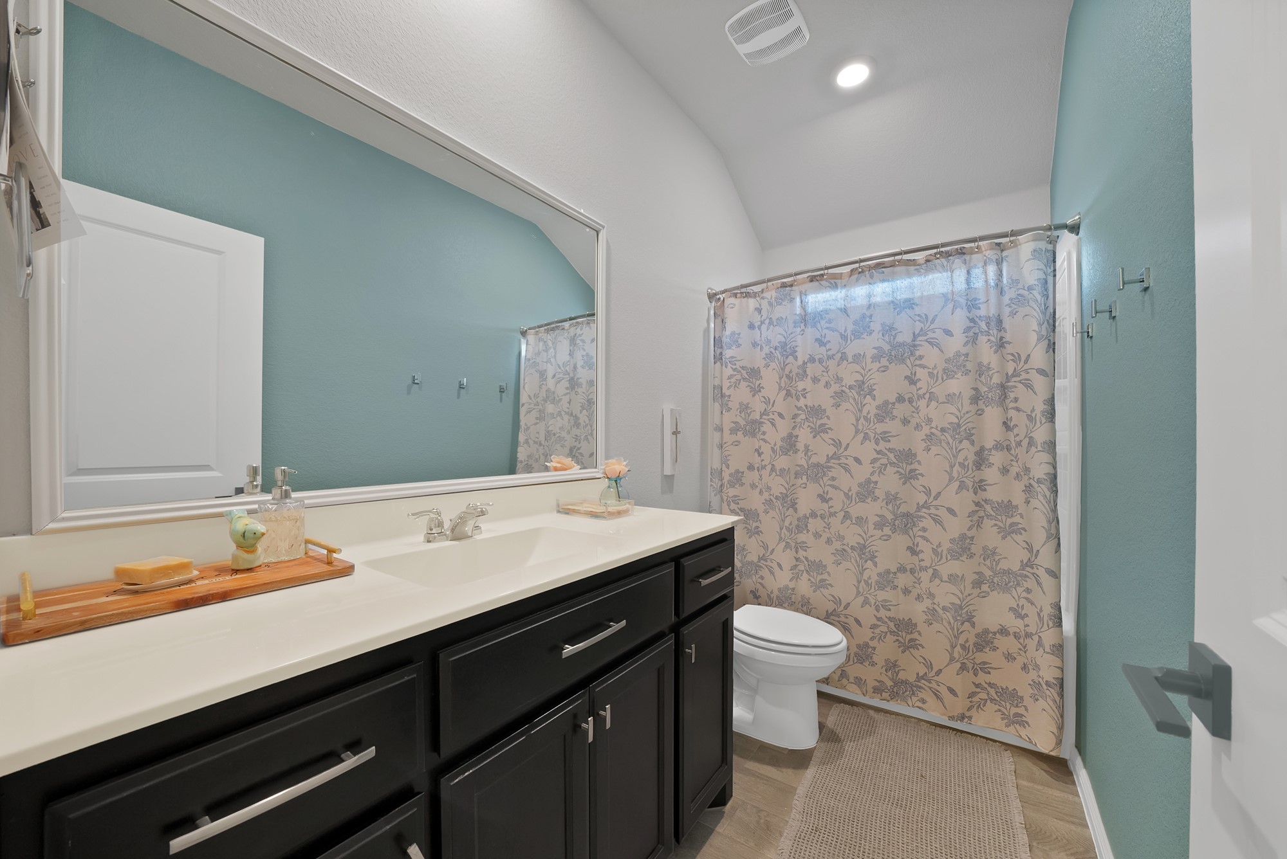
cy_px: 430
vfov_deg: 90.1
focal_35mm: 12
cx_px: 644
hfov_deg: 112.6
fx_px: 429
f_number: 9
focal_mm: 12
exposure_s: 1/2.5
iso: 640
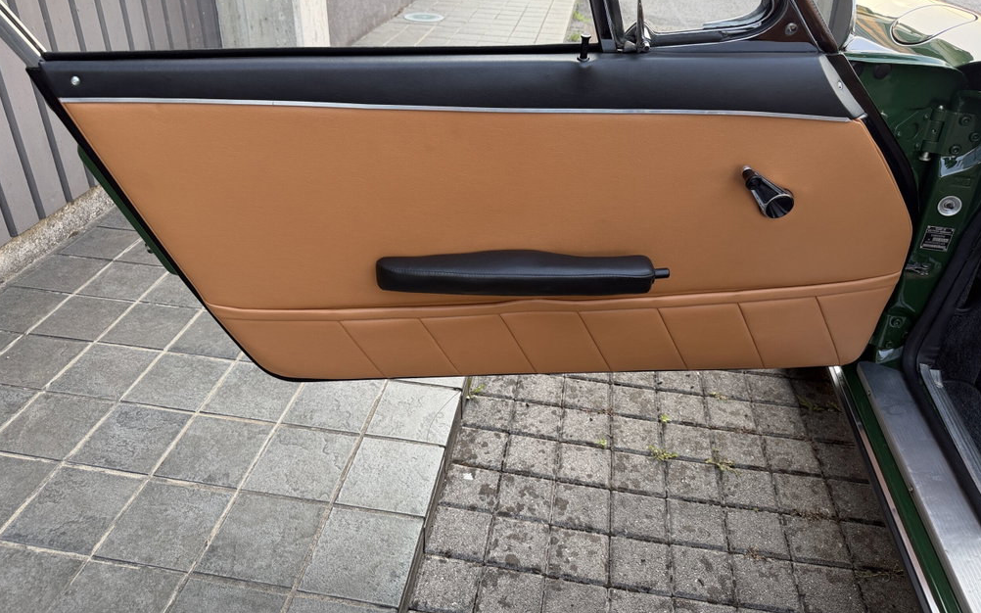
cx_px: 492
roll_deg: -1.8
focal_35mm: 26
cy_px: 254
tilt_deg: -29.2
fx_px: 695
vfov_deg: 47.4
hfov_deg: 70.4
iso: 80
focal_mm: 6.76
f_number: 1.78
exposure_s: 1/154
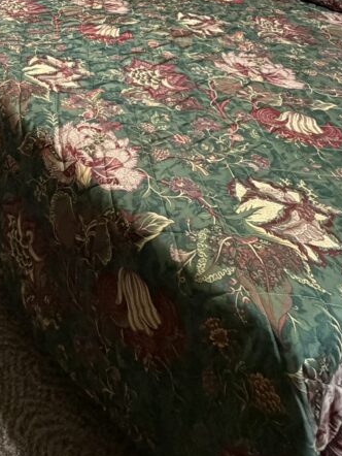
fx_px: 500
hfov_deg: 33.2
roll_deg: -2.1
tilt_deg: -5.5
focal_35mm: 38
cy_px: -134
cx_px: -31
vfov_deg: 34.7
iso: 500
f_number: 2.2
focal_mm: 2.22
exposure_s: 1/60
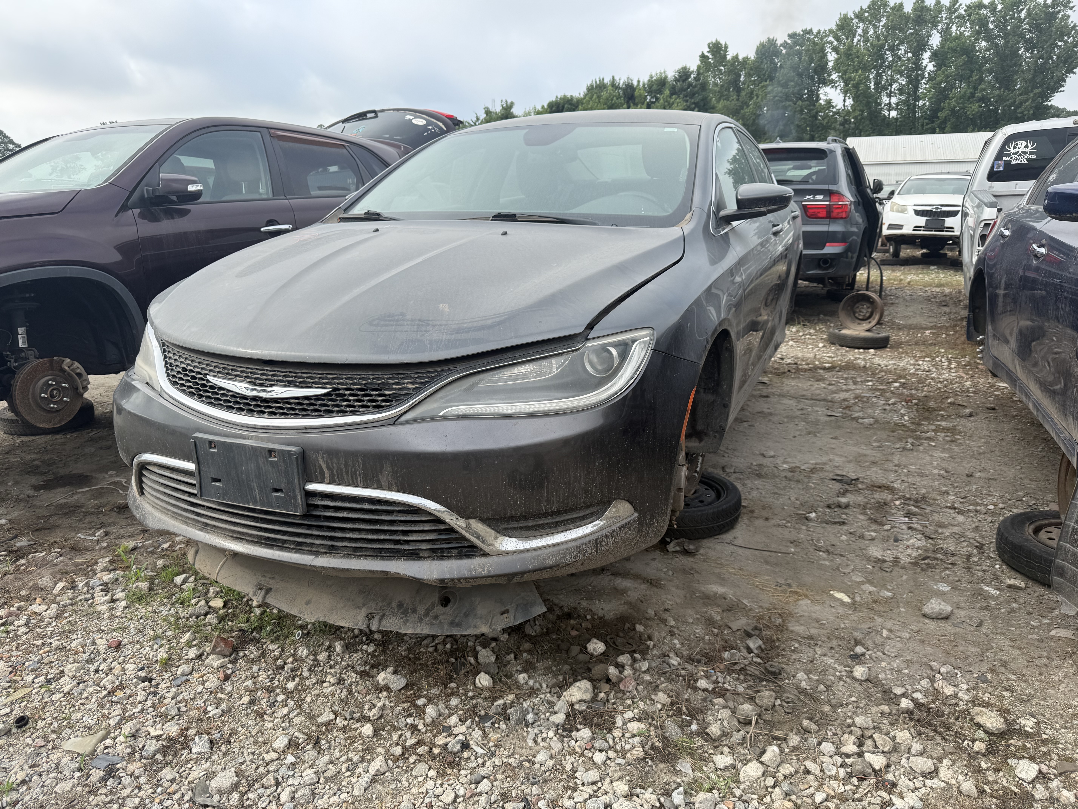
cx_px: 539
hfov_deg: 71.6
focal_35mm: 24
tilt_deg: -13.8
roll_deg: +0.2
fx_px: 747
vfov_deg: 56.8
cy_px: 404
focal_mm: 6.76
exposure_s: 1/1385
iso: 80
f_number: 1.78
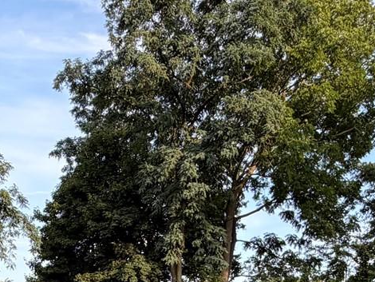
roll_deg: -0.1
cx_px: 75
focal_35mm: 61
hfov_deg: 30.9
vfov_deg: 21.1
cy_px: 395
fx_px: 661
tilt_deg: -2.5
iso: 40
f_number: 2.2
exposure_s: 1/225
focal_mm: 2.22
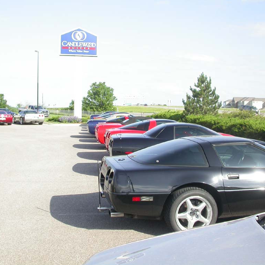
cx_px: 115
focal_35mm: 45
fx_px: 390
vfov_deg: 37.6
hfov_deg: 37.5
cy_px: 133
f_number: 2.6
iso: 100
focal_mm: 7.85
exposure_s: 1/1000
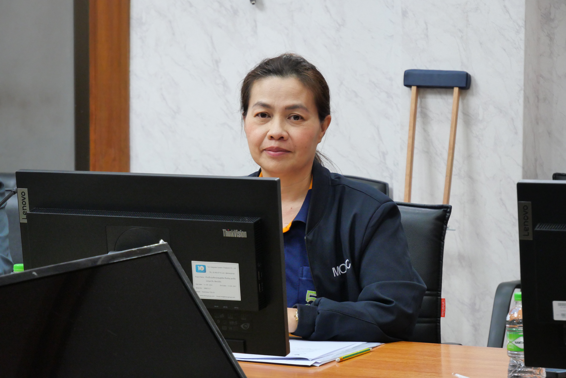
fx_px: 1856
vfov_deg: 11.6
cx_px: 283
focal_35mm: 118
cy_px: 189
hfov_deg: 17.3
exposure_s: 1/30
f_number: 5.6
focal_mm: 57
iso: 2000
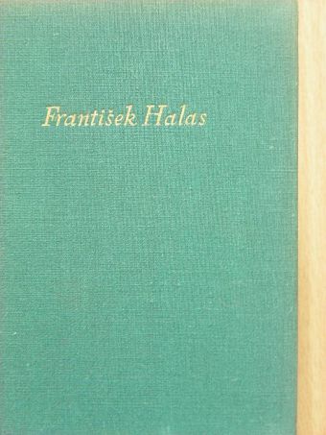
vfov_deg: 15.4
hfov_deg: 11.6
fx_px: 1607
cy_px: 218
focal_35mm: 128
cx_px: 163
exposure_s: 1/17.8
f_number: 3.5
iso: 200
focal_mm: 21.3
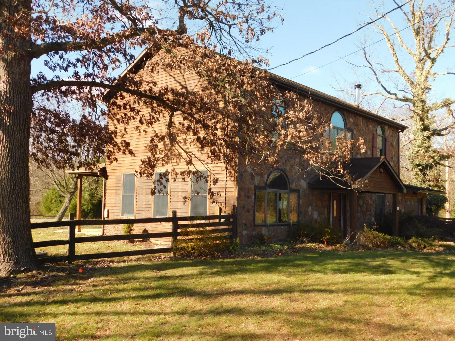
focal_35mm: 36
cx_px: 228
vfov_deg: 39.7
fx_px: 473
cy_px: 170
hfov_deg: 51.4
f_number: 3.5
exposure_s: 1/400
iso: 125
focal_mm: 6.3
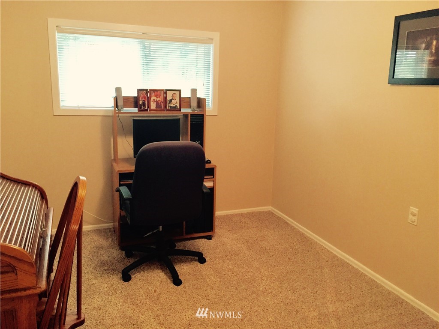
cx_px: 220
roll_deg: -1.1
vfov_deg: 48.2
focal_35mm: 29
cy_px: 164
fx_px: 368
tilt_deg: -11.8
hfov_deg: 61.7
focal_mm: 4.15
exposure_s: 1/30
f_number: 2.2
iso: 125
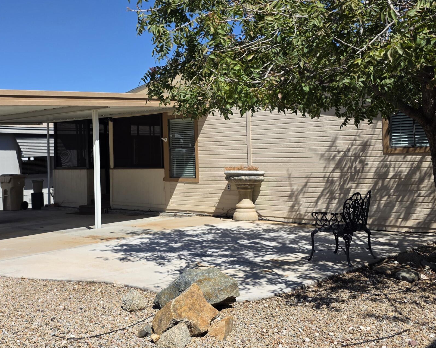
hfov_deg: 42.8
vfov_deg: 35.5
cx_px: 122
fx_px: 542
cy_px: 136
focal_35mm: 42
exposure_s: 1/10000
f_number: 1.7
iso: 80
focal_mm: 6.3
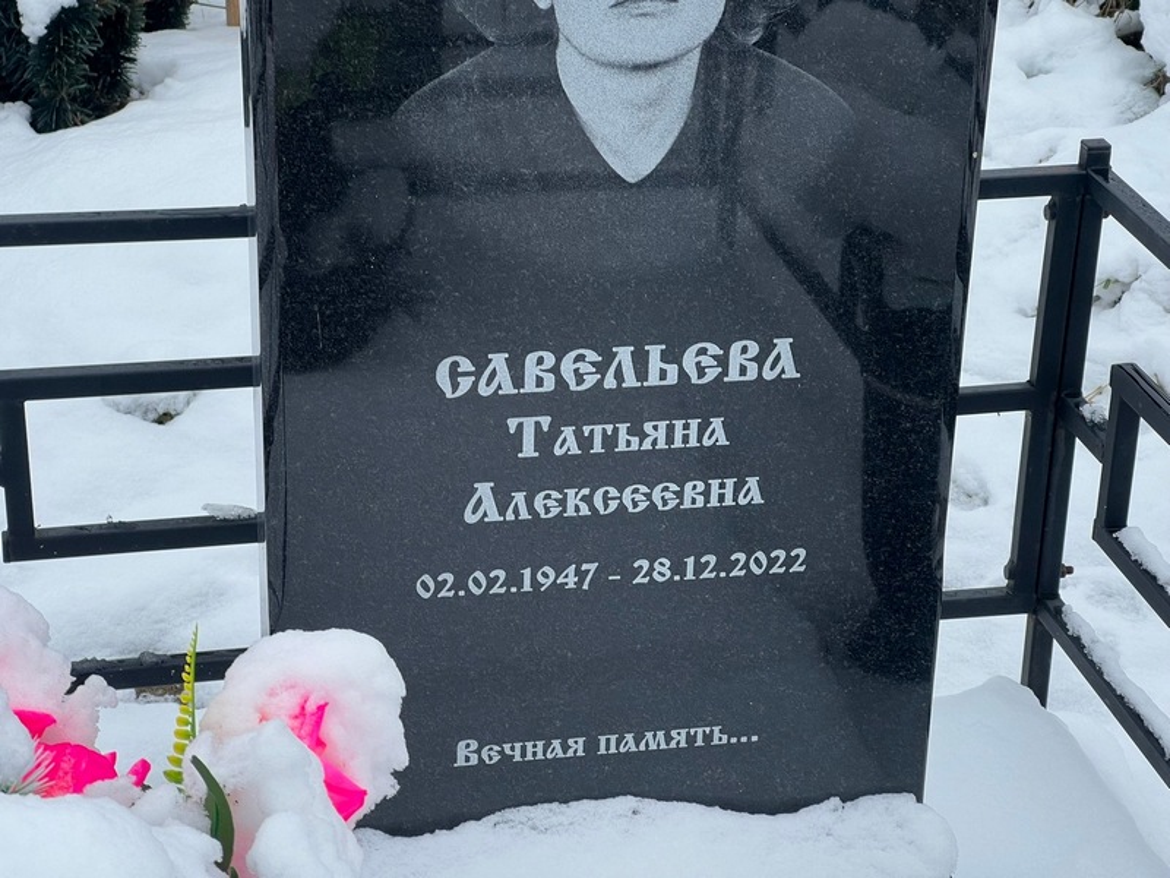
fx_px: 2603
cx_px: 585
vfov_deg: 19.1
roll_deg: -1.3
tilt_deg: -26.6
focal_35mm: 77
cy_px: 439
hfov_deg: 25.3
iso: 40
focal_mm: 9
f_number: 2.8
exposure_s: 1/99
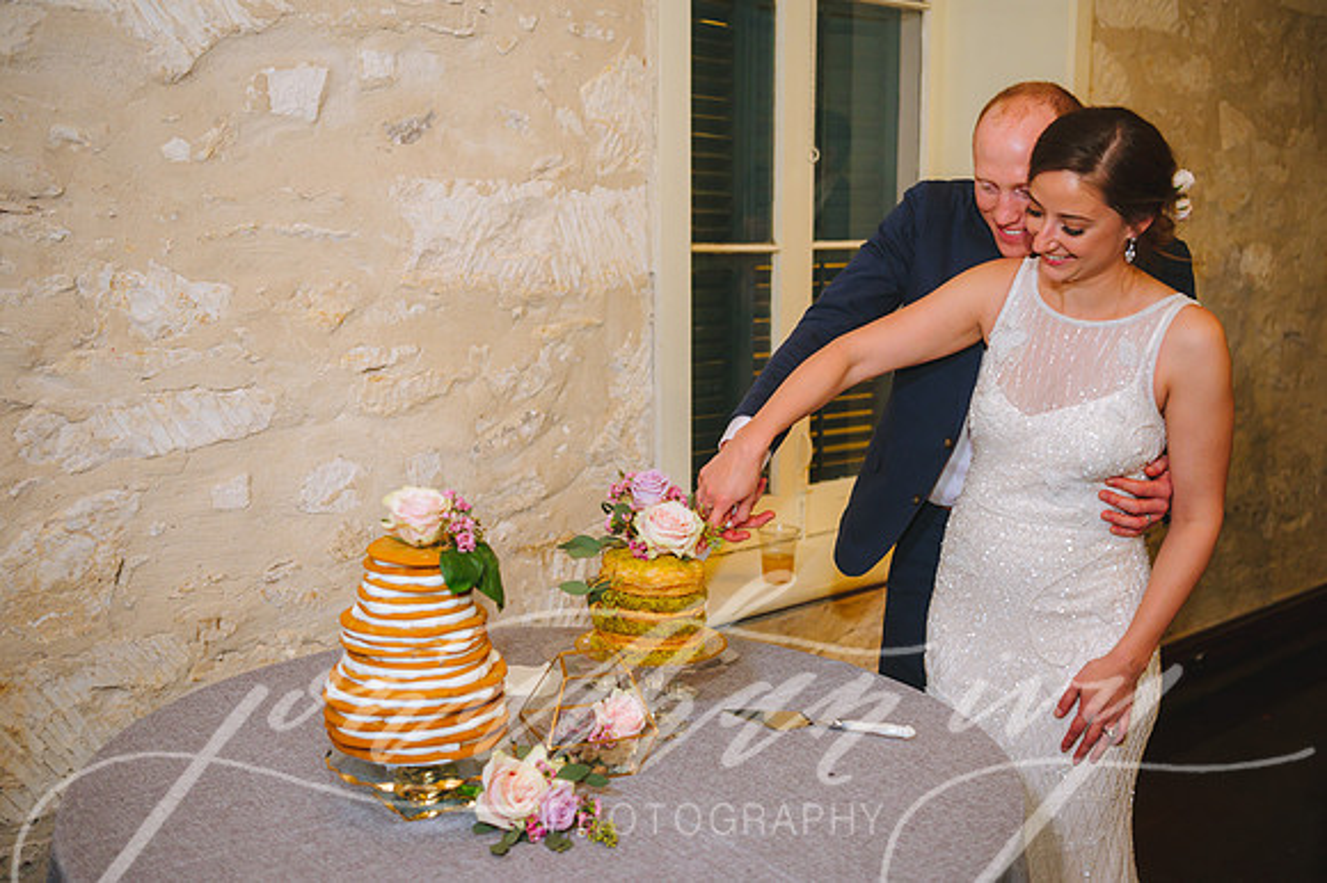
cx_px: 673
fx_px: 1419
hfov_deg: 50.1
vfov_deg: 34.6
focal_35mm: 39
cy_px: 442
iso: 2000
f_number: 2.8
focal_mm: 38
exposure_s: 1/80
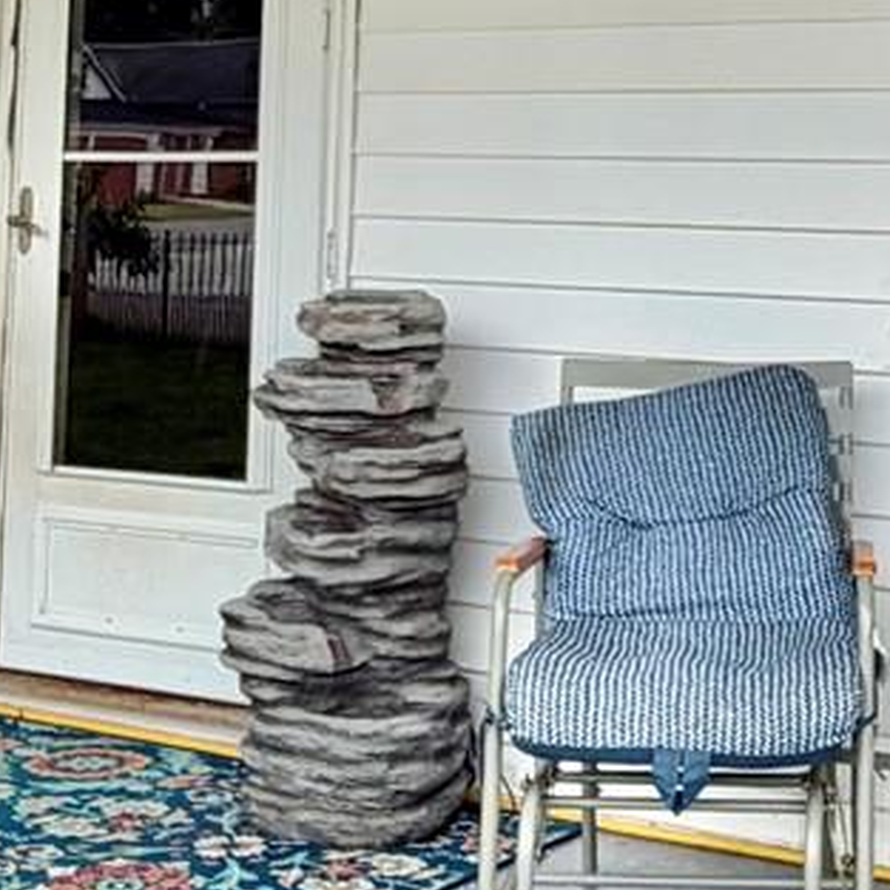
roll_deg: -0.9
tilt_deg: +4.2
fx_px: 2356
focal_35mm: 81
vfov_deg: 21.0
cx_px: 782
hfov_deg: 21.0
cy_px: 114
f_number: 2.2
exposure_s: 1/590
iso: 40
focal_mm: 2.22
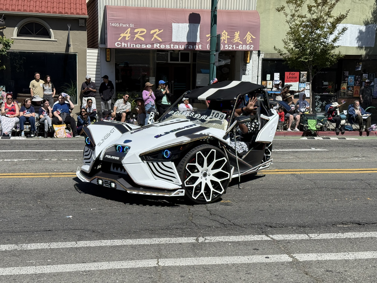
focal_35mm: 48
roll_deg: -1.5
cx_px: 188
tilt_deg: -5.8
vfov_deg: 30.3
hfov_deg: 39.7
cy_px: 142
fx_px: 523
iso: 64
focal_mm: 6.76
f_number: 1.78
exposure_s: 1/5208
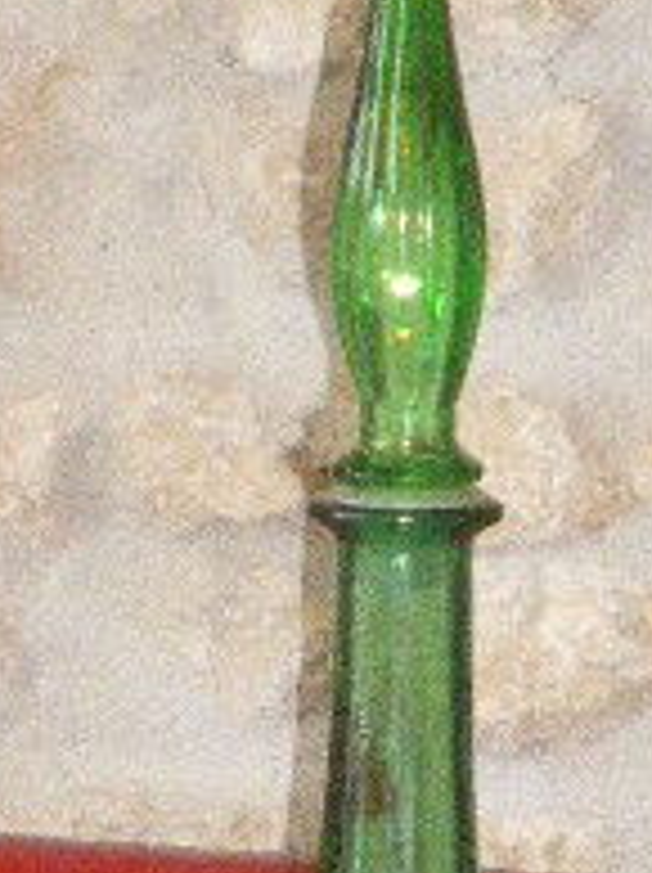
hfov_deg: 3.9
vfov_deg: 5.2
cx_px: 238
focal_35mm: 380
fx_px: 9564
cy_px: 801
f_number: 5.3
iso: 800
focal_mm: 20.6
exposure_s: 1/60
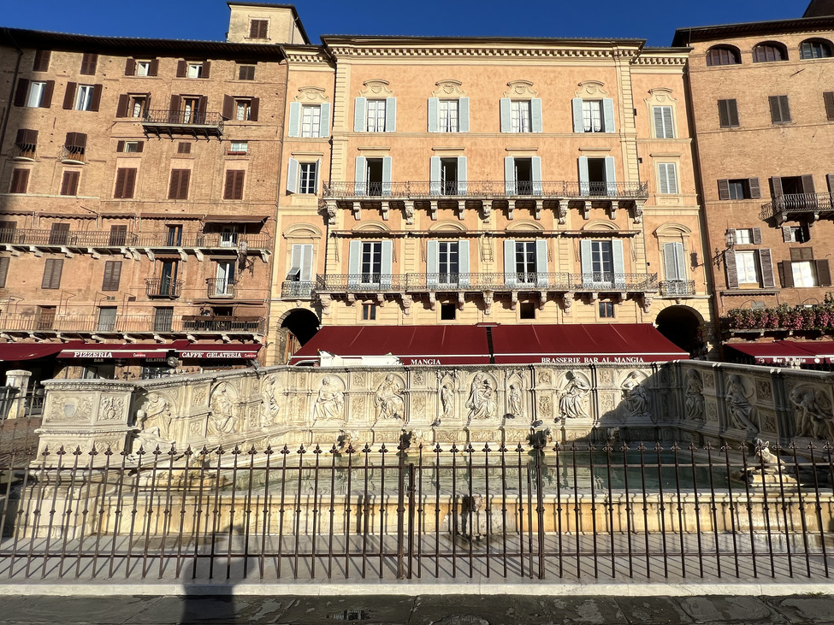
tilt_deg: +8.9
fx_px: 385
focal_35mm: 16
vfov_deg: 77.9
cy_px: 343
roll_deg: +0.6
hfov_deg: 93.7
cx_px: 484
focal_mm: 1.57
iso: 32
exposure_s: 1/1908
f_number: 1.8
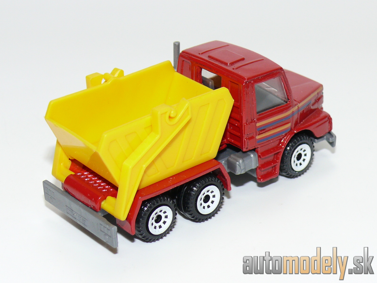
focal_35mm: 103
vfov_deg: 14.4
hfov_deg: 19.1
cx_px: 188
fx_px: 1122
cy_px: 142
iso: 100
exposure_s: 1/30
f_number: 4
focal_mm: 13.5
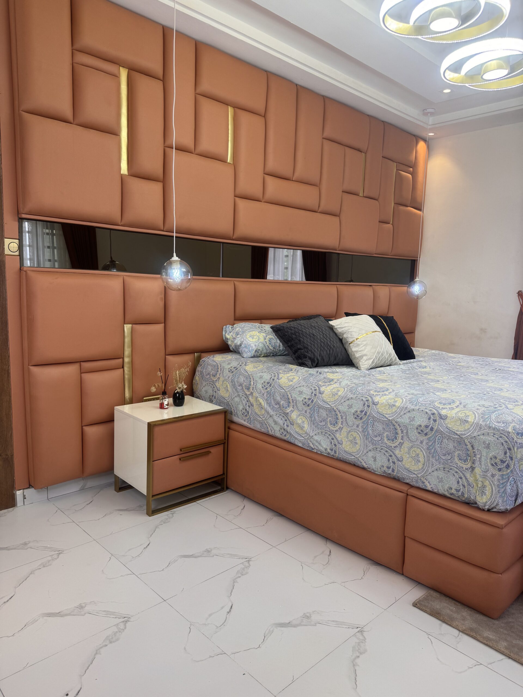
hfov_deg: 56.8
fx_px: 483
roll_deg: -2.3
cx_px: 262
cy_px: 348
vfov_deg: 71.6
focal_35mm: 24
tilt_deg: -7.3
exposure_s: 1/103
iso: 64
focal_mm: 6.86
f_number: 1.78
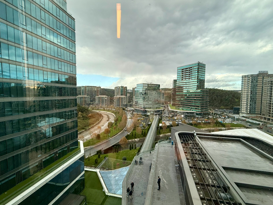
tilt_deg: -2.7
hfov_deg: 98.1
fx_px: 118
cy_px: 101
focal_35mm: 15
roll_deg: -0.8
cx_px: 141
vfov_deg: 81.8
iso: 50
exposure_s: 1/253
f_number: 2.2
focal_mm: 2.22
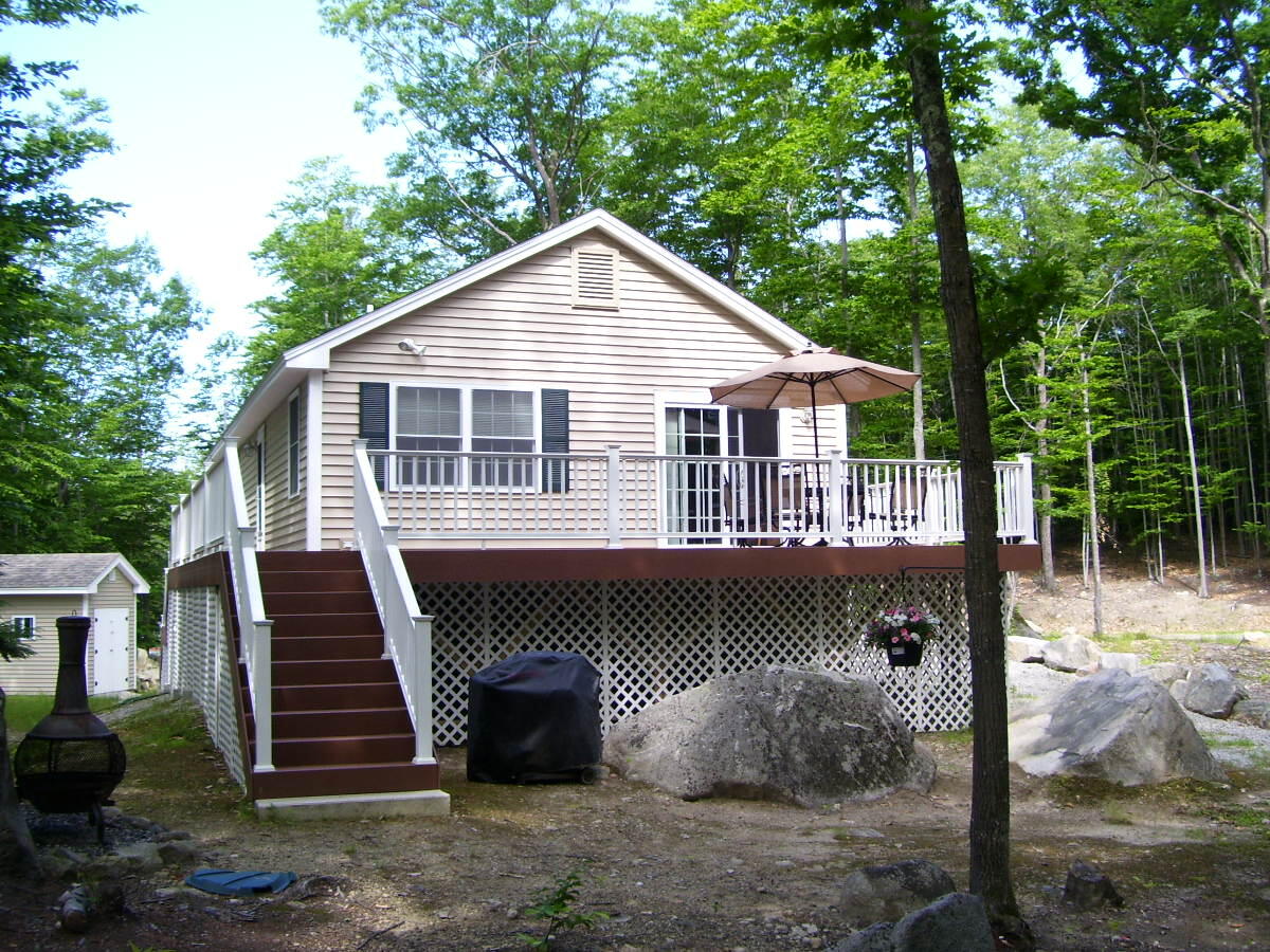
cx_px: 635
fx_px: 1357
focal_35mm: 37
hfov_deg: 50.1
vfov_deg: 38.7
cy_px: 476
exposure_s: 1/250
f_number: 2.7
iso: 80
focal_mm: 6
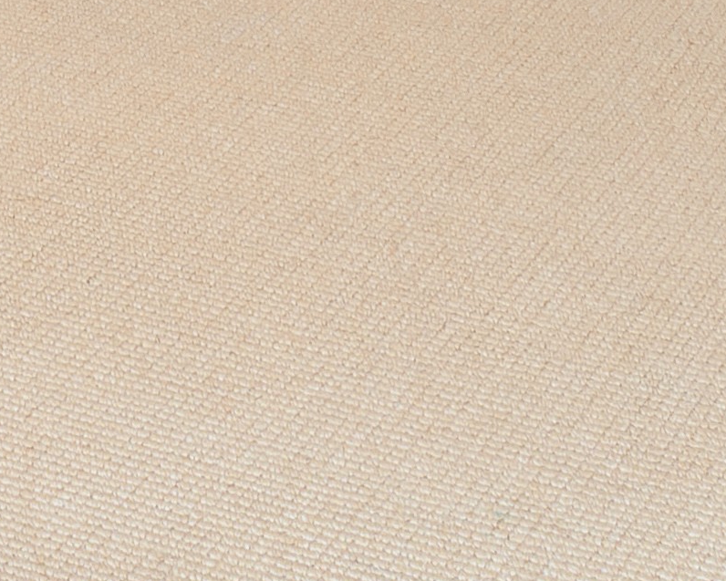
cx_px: -585
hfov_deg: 10.6
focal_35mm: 171
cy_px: -1639
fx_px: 3675
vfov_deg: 7.1
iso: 100
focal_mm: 24
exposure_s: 1/2.5
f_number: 16
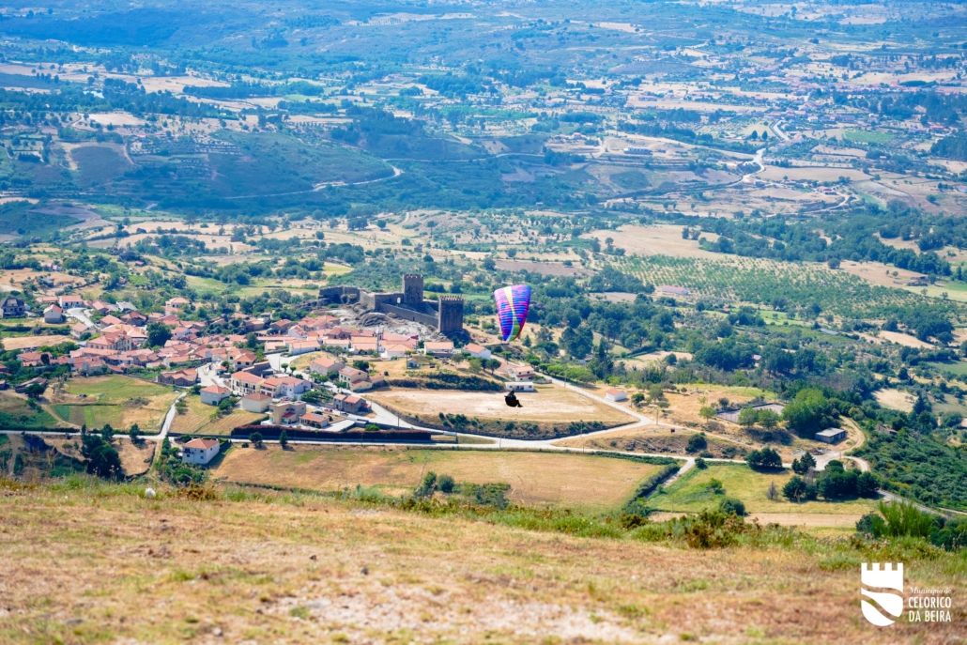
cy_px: 322
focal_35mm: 105
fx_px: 2821
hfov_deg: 19.5
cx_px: 484
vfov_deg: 13.0
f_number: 5.6
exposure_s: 1/400
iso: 100
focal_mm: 105
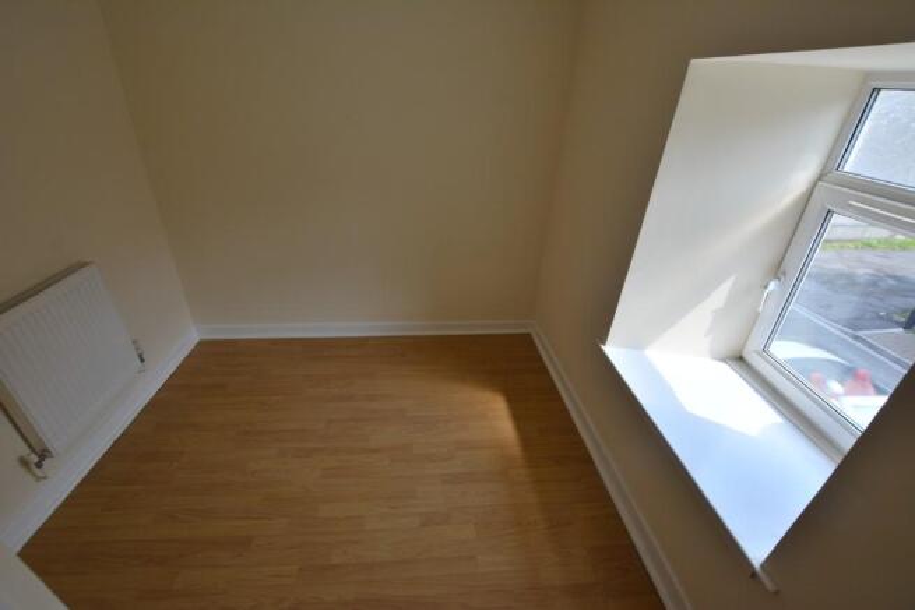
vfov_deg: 77.4
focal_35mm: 15
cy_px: 305
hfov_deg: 100.4
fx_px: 381
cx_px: 458
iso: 200
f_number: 7.1
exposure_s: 1/200
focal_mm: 10
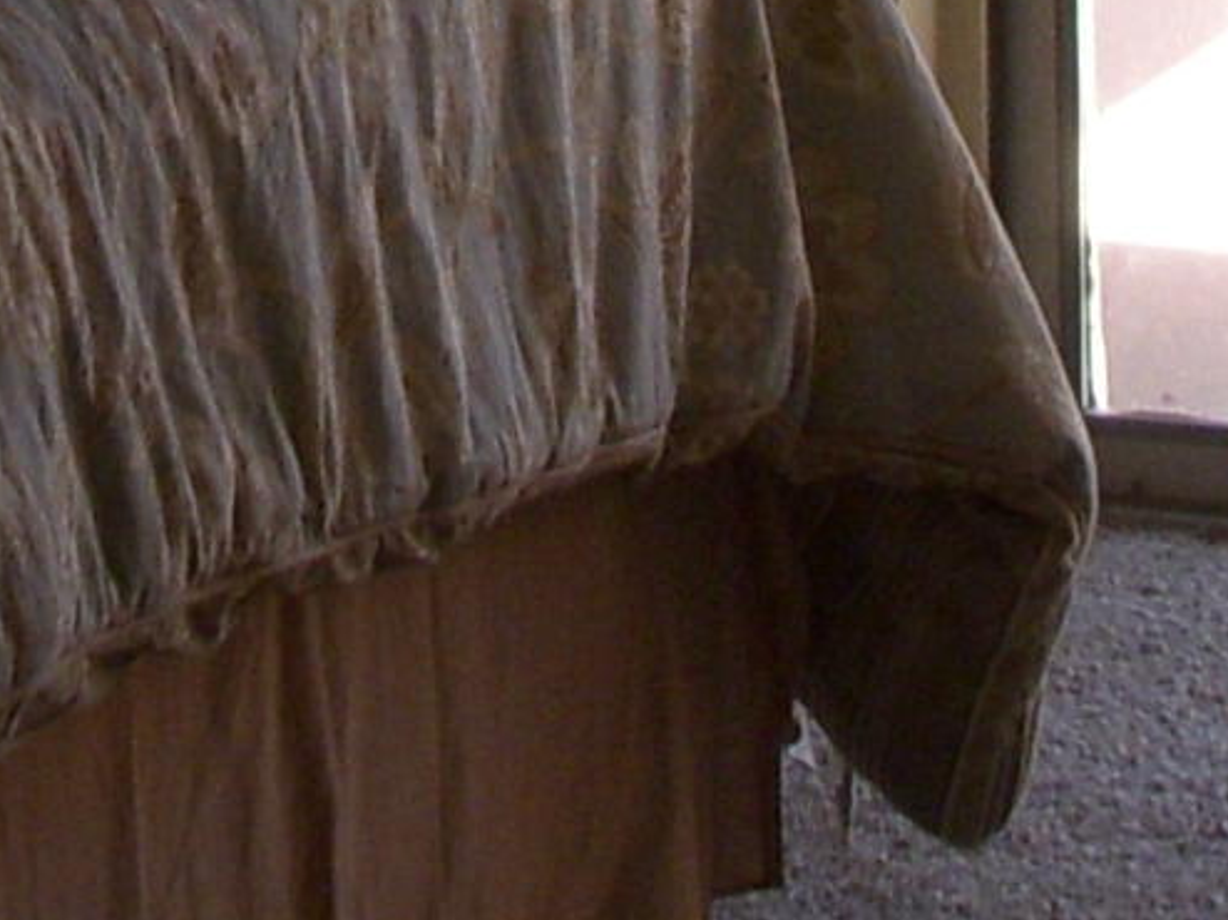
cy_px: -1233
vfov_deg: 6.2
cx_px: 206
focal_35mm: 231
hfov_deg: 8.6
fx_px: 8191
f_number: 3.3
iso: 100
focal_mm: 6.3
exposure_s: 1/50
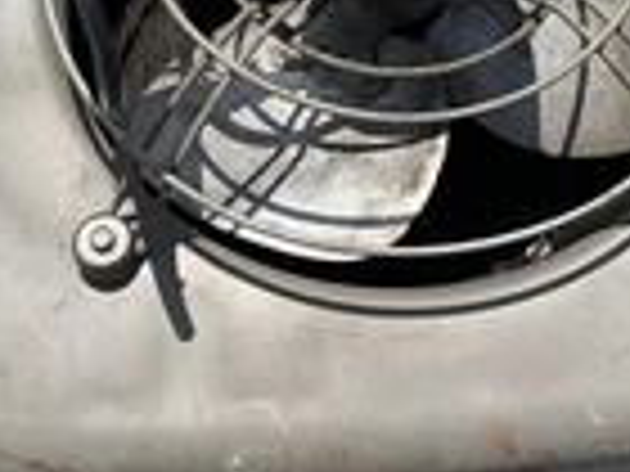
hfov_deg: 23.5
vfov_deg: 17.5
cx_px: 378
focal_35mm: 83
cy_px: 45
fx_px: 1511
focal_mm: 3
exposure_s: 1/2667
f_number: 1.8
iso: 25
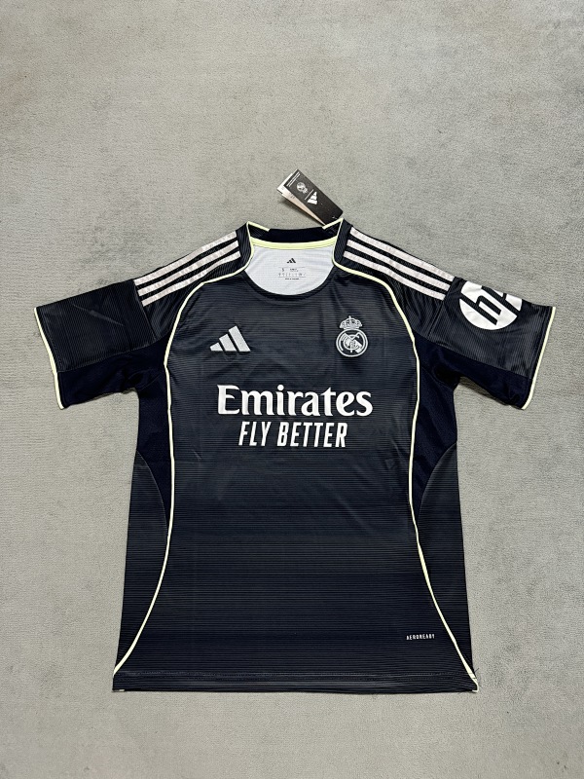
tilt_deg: -76.9
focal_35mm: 24
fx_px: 540
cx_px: 292
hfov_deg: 56.8
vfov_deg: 71.6
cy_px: 390
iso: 500
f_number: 1.78
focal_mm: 6.76
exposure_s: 1/60
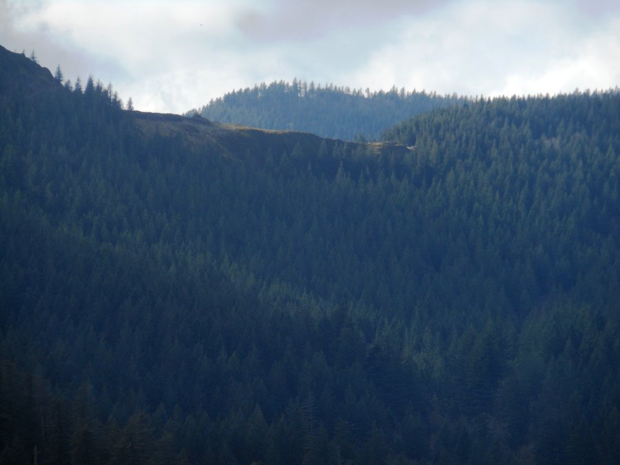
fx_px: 4478
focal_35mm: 250
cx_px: 310
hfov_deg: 7.9
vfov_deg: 5.9
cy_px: 232
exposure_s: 1/320
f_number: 5.8
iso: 80
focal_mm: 45
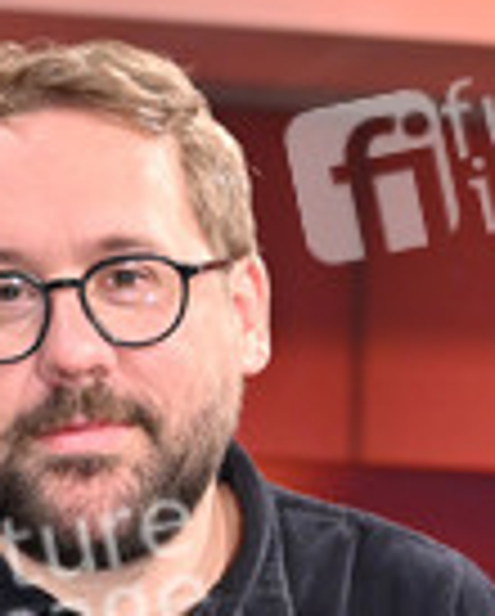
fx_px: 1845
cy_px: 832
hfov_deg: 15.2
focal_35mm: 101
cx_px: 108
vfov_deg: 17.6
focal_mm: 37
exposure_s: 1/200
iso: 1600
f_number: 2.8
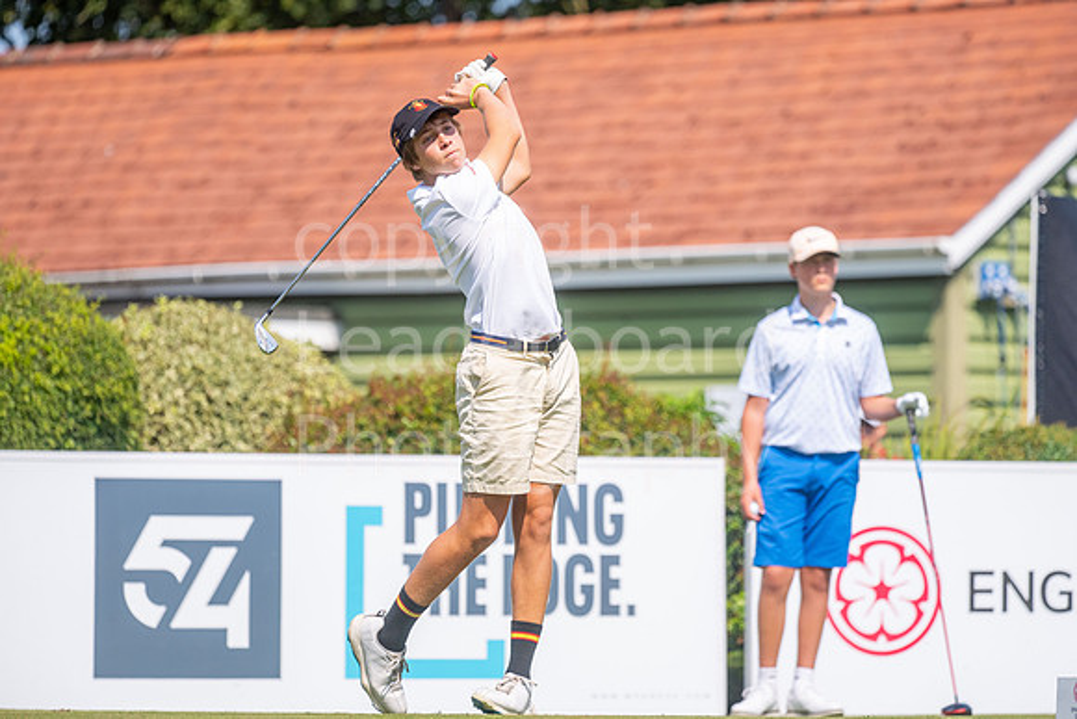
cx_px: 538
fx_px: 8977
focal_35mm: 300
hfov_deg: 6.9
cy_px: 360
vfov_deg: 4.6
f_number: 5
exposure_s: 1/5000
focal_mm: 300
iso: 640
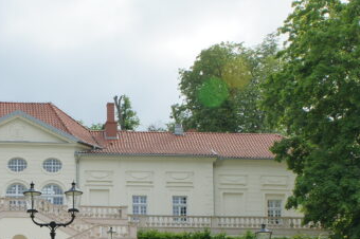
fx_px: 949
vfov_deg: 14.2
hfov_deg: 20.9
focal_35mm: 95
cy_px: 236
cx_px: 23
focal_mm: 28
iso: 200
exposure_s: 1/200
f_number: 11
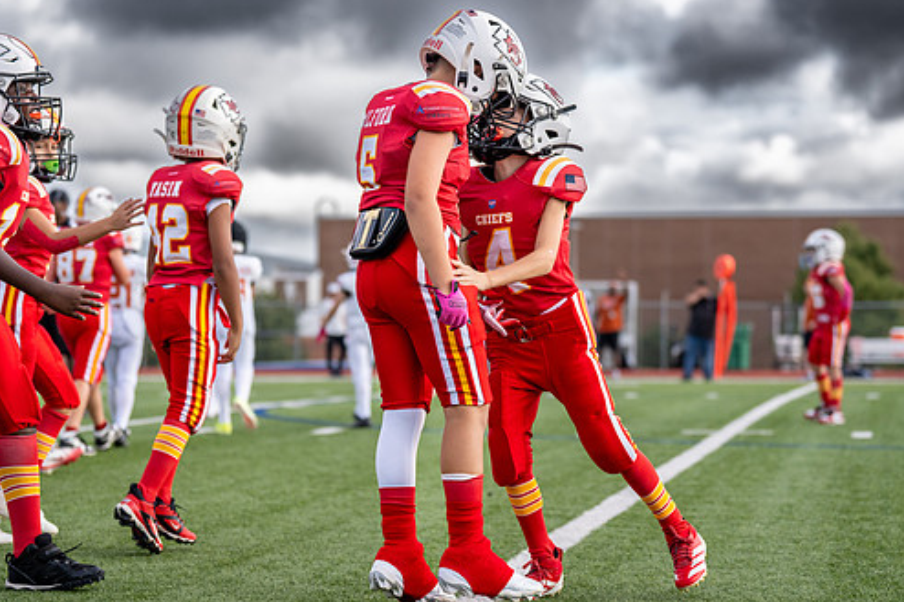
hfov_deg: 19.6
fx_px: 2611
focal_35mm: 104
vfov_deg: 13.2
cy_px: 288
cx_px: 429
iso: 320
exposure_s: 1/2500
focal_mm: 79
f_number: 2.8
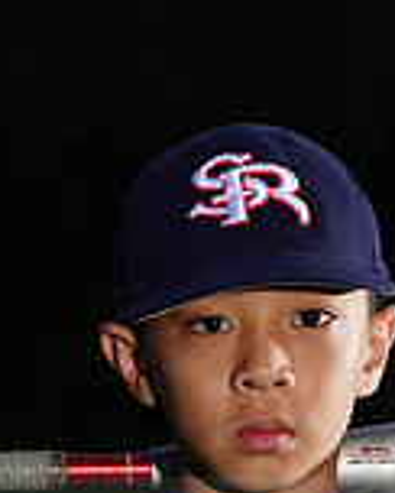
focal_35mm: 663
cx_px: 172
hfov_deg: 2.3
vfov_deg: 2.9
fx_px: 9669
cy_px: 521
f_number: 9
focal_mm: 185
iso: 320
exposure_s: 1/160
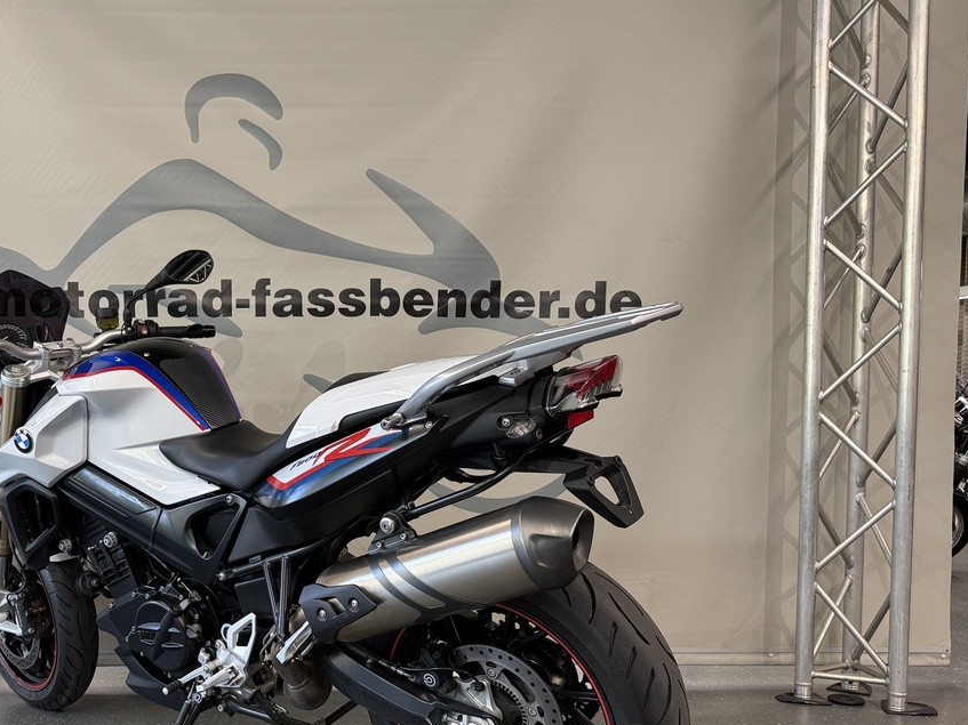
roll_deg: -0.2
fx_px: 951
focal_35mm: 34
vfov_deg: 41.2
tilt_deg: -2.8
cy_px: 486
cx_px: 304
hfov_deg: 52.7
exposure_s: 1/100
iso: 125
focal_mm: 6.76
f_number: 1.78
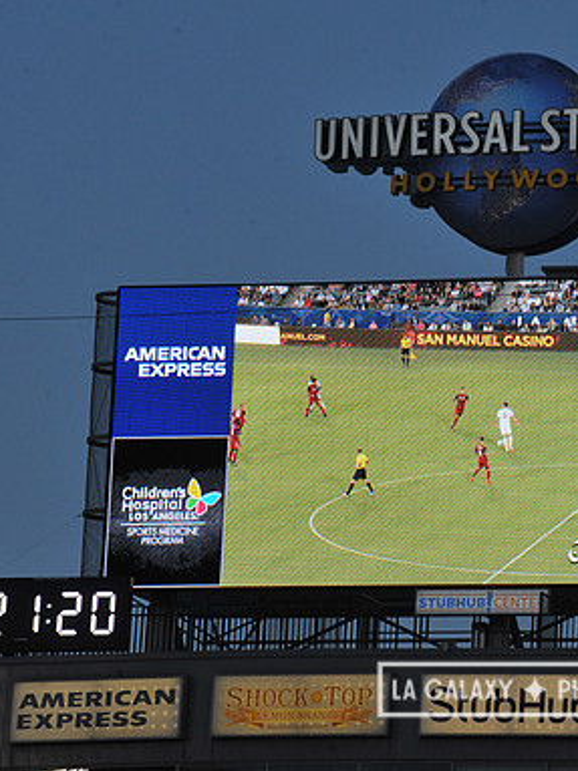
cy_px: 387
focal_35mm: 291
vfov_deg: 6.8
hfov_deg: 5.1
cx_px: 520
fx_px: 6482
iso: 1250
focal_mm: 200
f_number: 11
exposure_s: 1/500
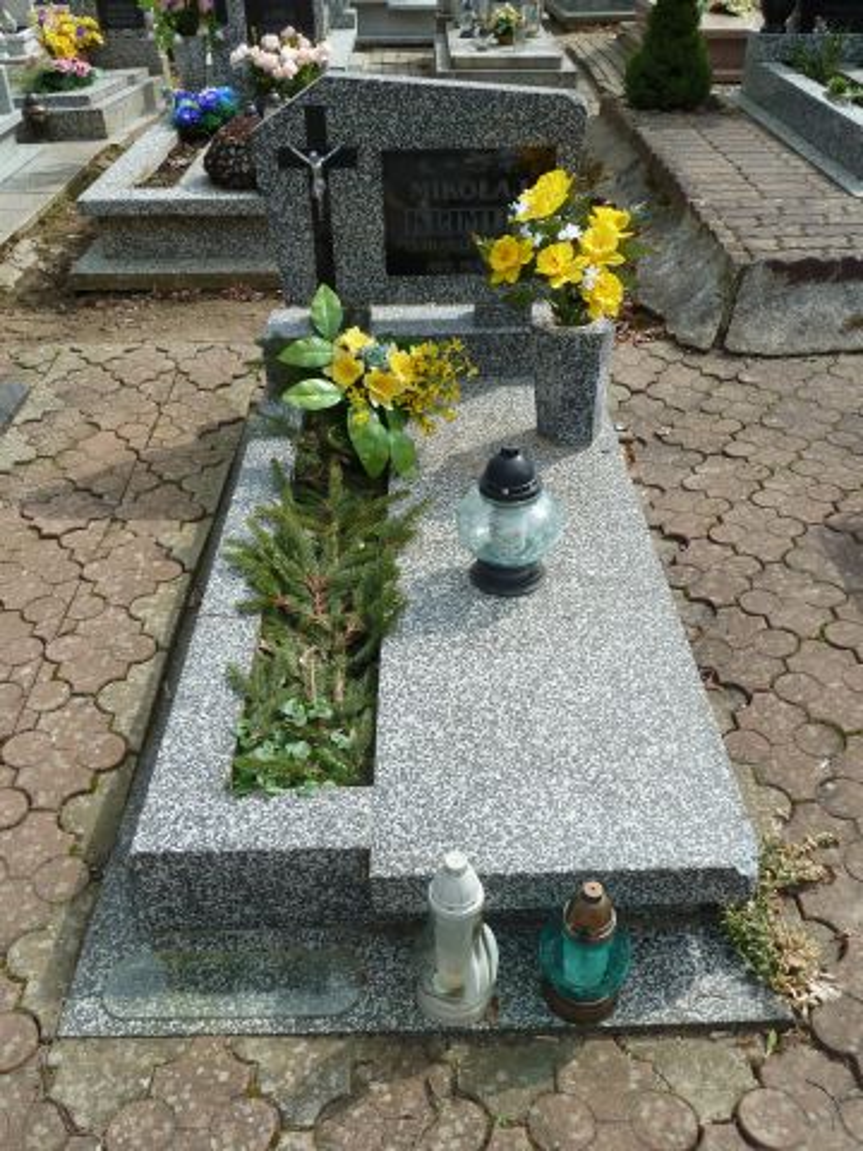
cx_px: 432
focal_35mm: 30
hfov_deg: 46.8
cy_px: 576
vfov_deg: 60.0
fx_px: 997
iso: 80
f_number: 4
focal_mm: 5
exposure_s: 1/400
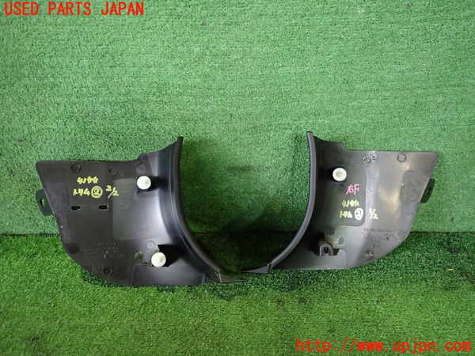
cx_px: 238
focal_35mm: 25
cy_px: 178
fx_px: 343
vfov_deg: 54.9
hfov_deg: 69.4
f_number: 2
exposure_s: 1/30
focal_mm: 4.5
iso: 800
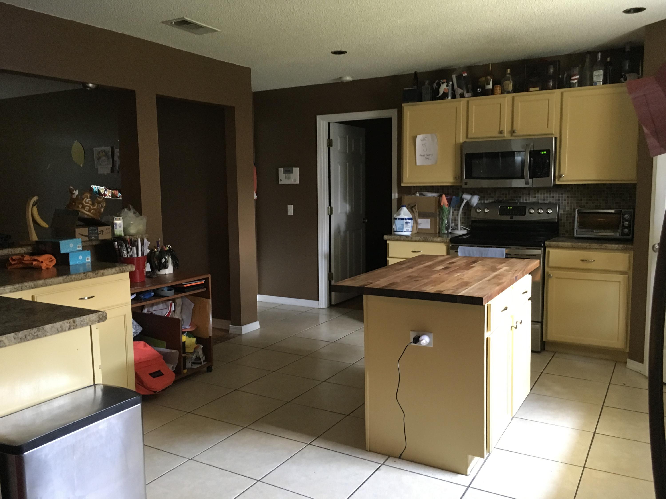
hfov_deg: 61.7
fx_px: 558
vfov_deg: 48.2
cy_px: 250
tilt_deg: -4.1
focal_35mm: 29
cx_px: 333
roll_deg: +0.1
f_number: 2.2
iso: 200
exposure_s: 1/17
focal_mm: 4.15
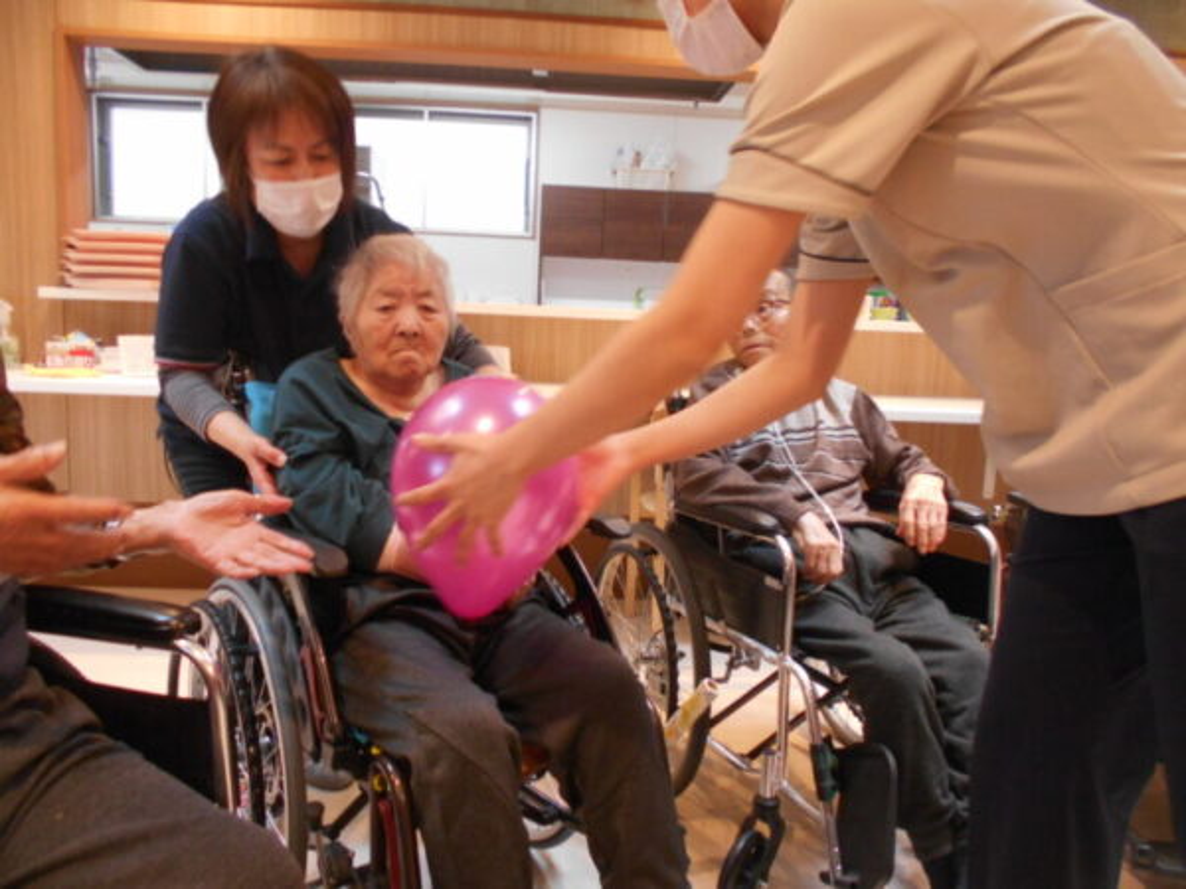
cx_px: 593
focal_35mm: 26
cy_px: 444
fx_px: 891
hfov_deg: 67.3
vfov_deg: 53.1
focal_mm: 4.6
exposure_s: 1/30
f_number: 3.2
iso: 280
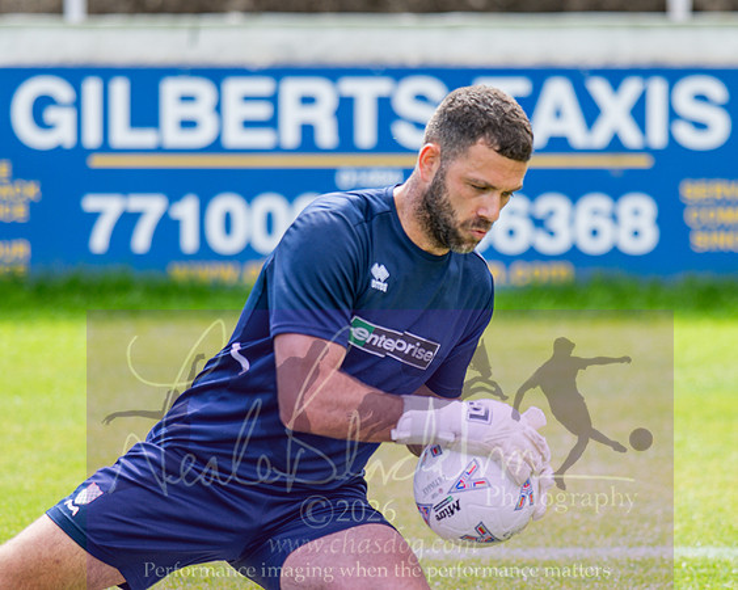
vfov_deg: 6.0
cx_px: 382
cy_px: 276
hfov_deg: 7.5
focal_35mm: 258
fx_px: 5628
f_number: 1.8
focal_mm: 135
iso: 80
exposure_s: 1/1250
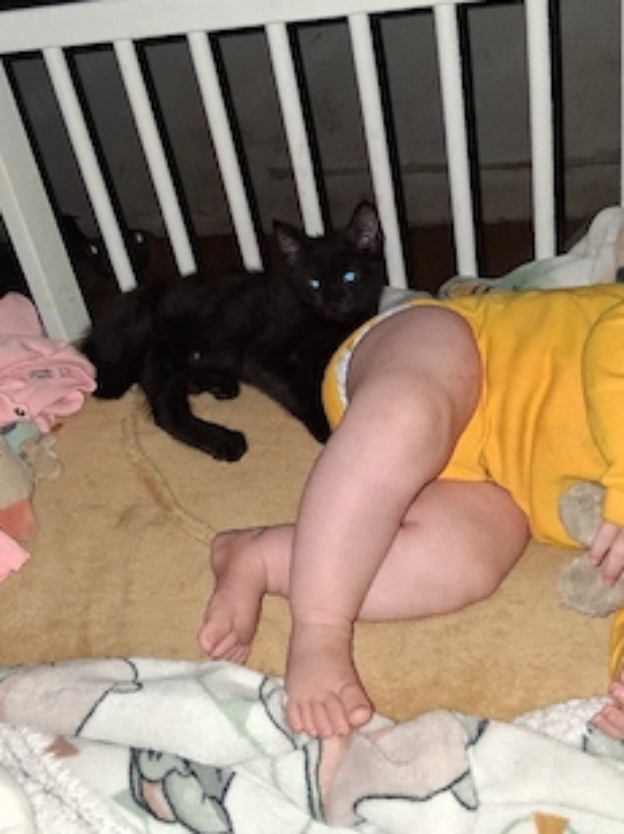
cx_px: 359
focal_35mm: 35
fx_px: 843
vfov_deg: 52.0
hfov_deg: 40.5
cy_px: 300
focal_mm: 4
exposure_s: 1/10
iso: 25
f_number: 1.8
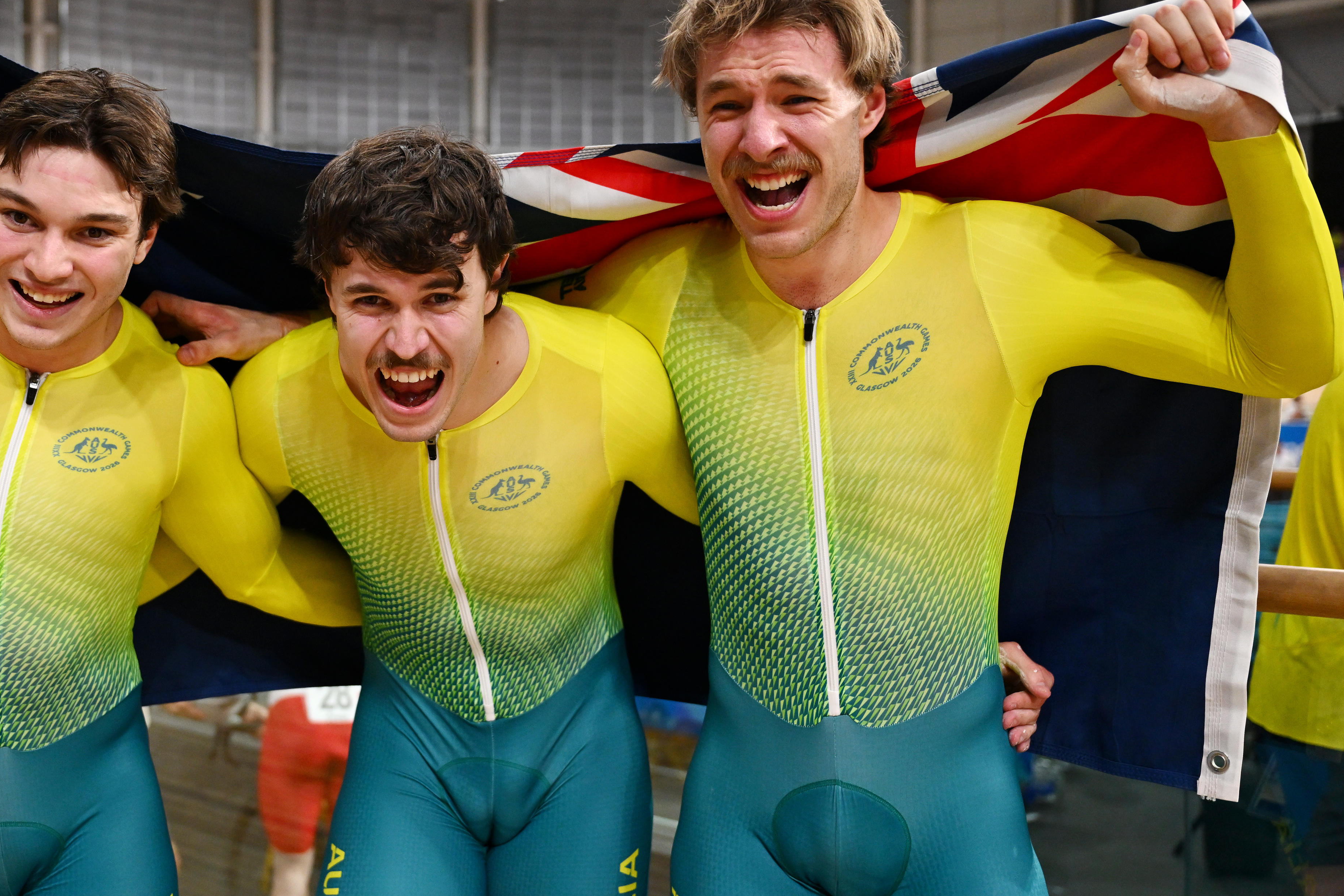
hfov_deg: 42.2
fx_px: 1717
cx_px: 459
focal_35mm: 46
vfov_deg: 29.2
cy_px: 404
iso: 2000
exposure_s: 1/1600
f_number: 3.2
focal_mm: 34
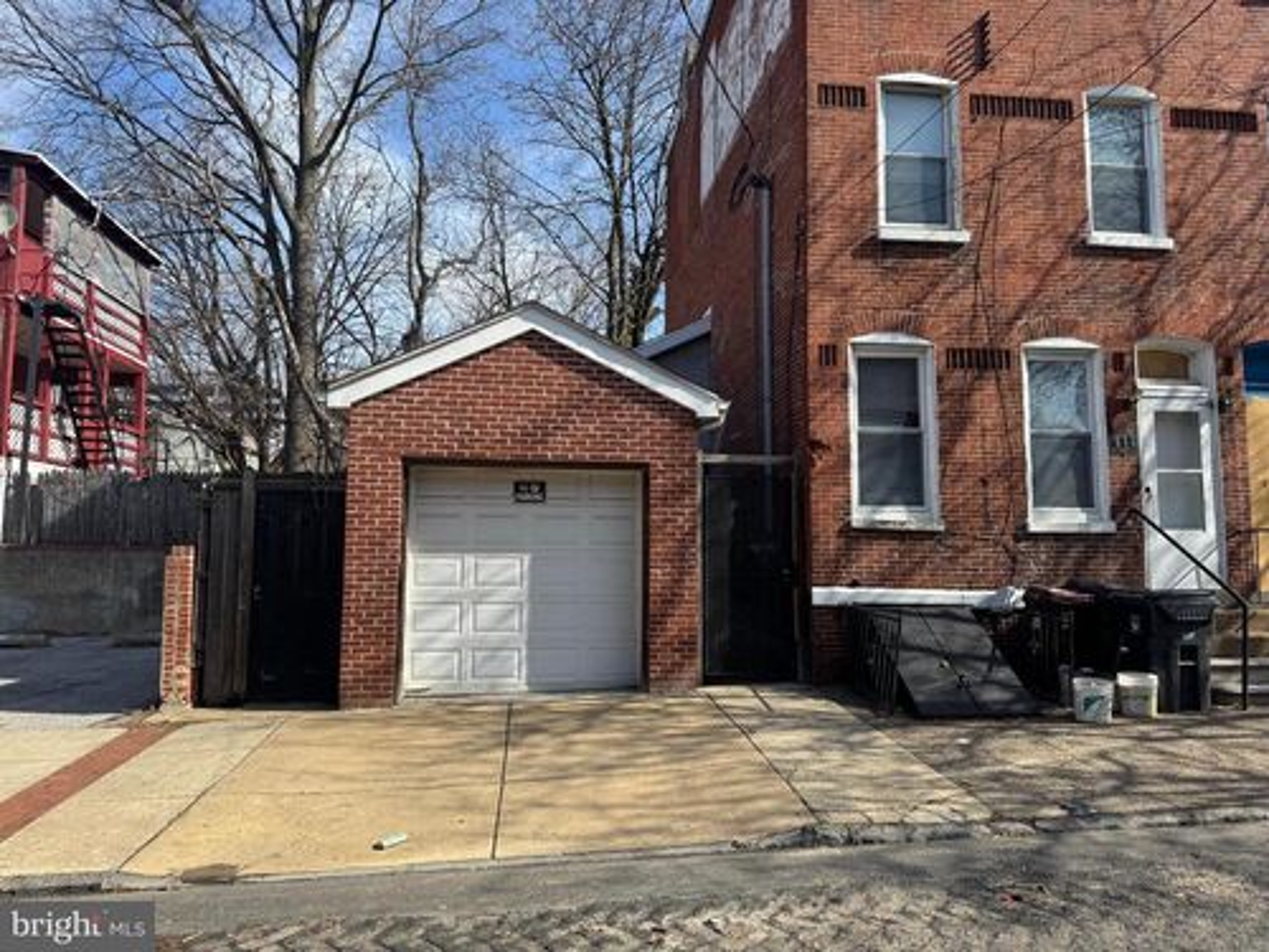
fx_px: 880
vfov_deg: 56.8
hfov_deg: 71.6
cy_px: 476
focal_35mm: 24
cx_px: 634
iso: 80
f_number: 1.78
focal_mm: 6.76
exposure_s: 1/2710
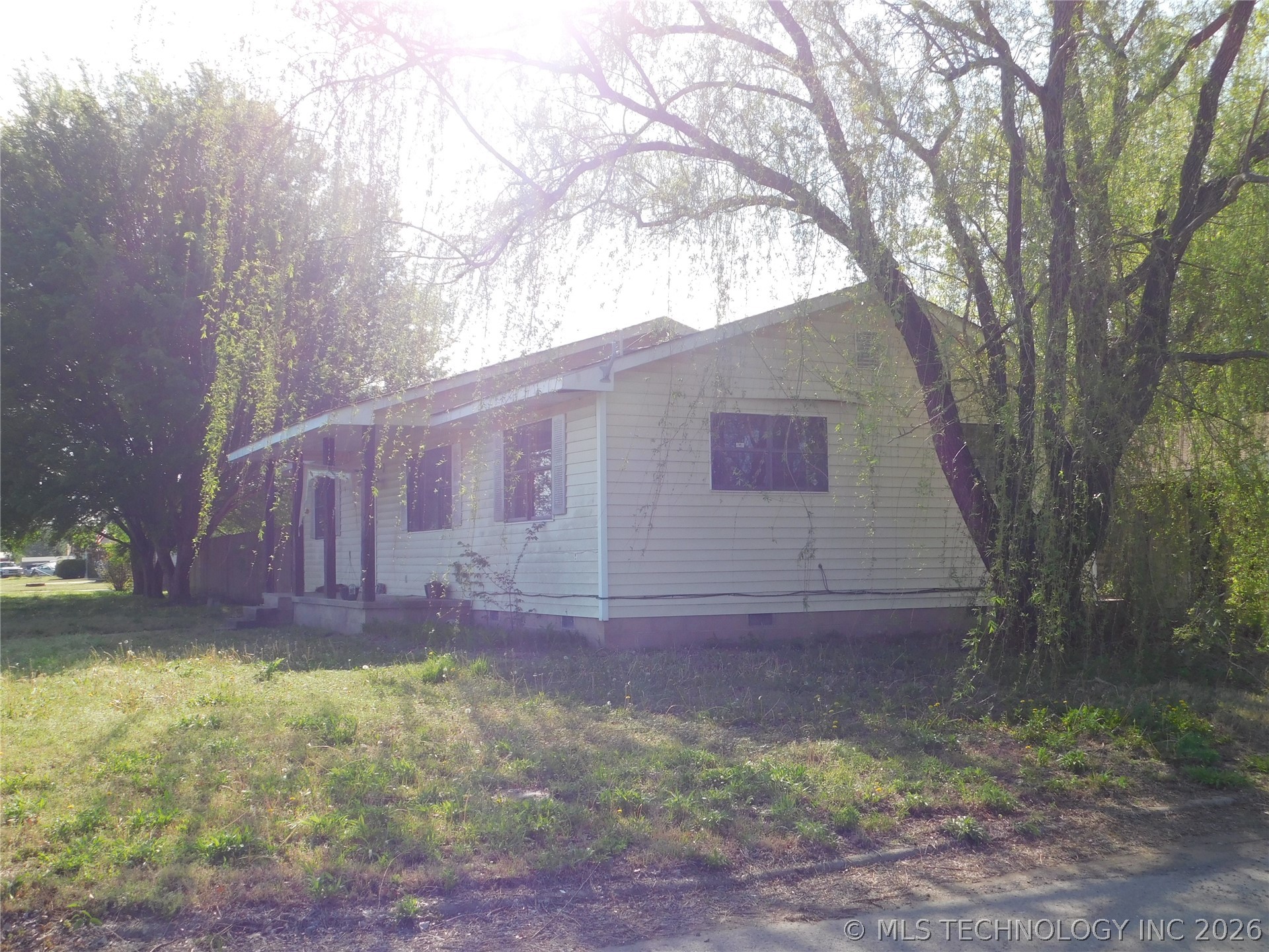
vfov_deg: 39.7
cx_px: 634
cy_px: 476
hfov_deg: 51.4
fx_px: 1320
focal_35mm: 36
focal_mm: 6.3
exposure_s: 1/640
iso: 125
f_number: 3.5
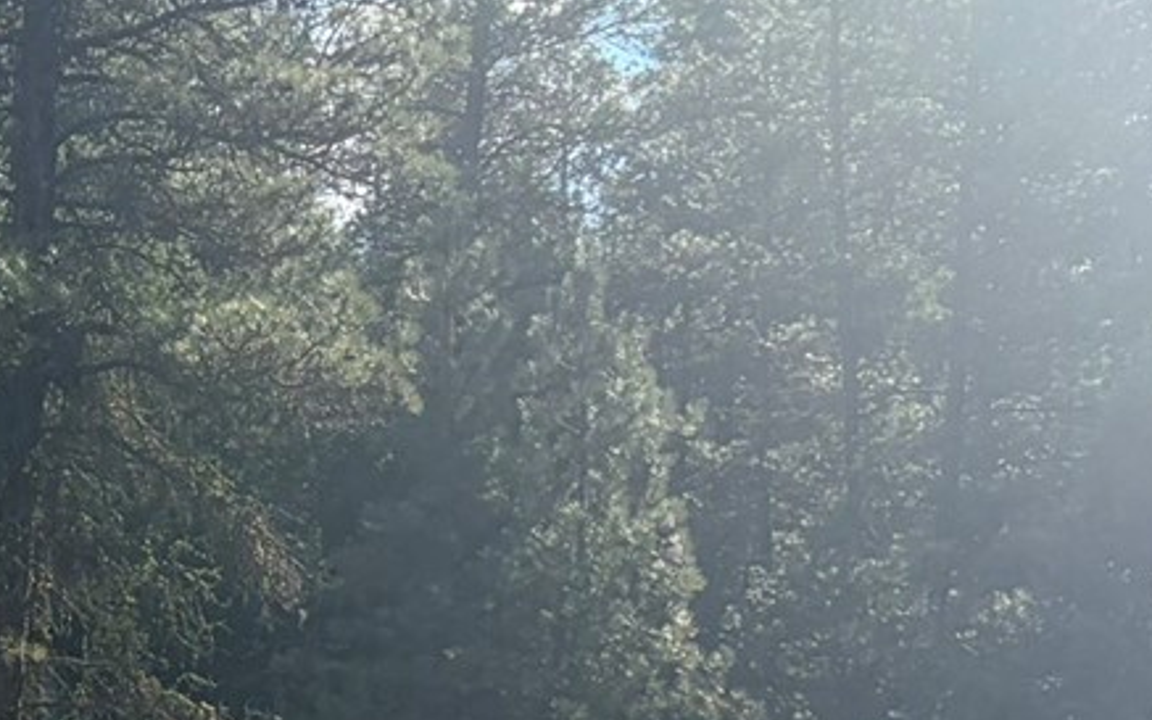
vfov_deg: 12.4
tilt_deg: +1.2
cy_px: 1050
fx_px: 3171
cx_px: -751
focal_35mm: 101
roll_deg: -1.0
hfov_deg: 17.6
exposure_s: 1/1799
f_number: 1.6
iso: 64
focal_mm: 5.96
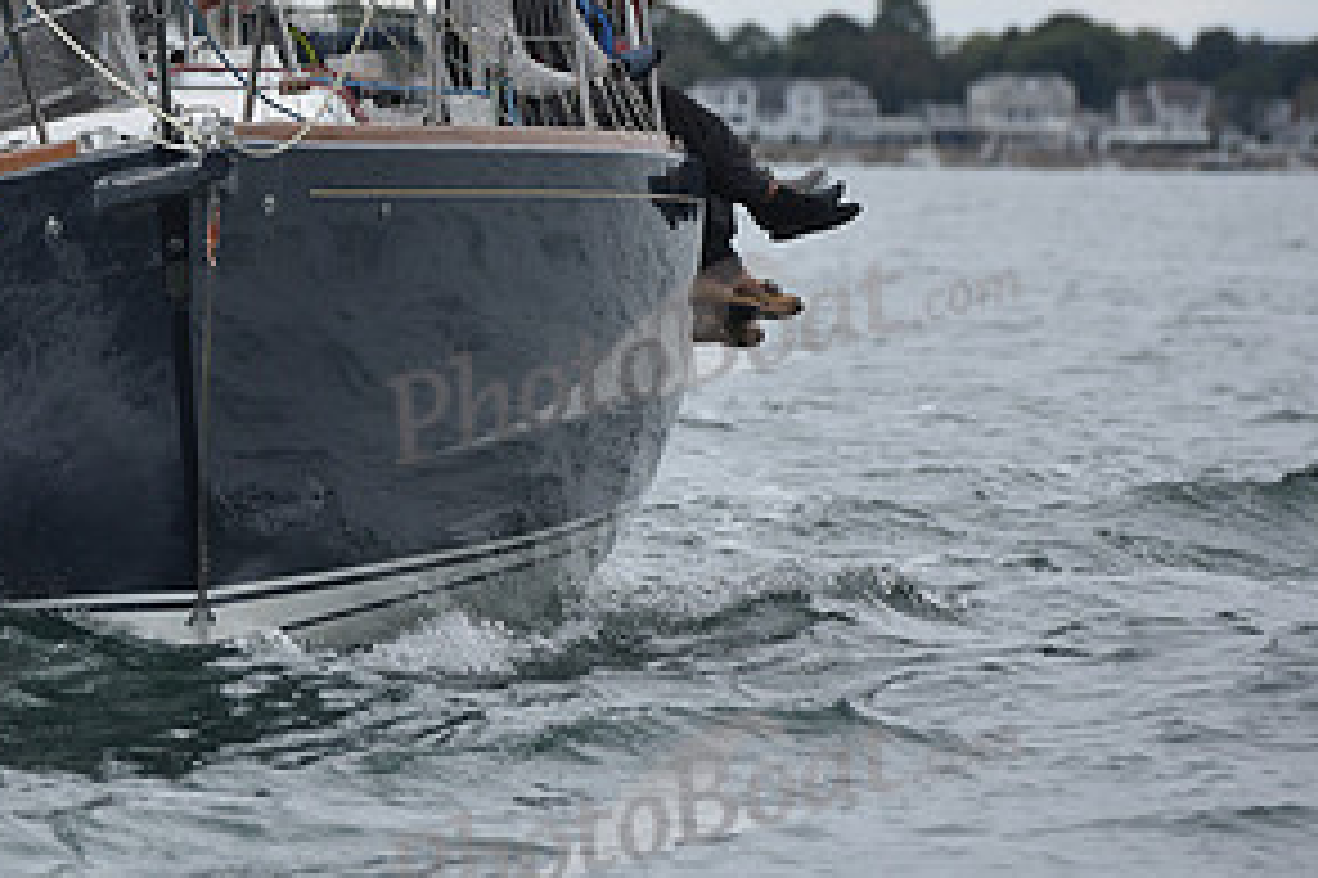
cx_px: 157
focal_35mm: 396
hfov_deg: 5.2
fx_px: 14489
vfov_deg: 3.5
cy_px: 178
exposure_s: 1/1000
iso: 400
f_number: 5.6
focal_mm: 200
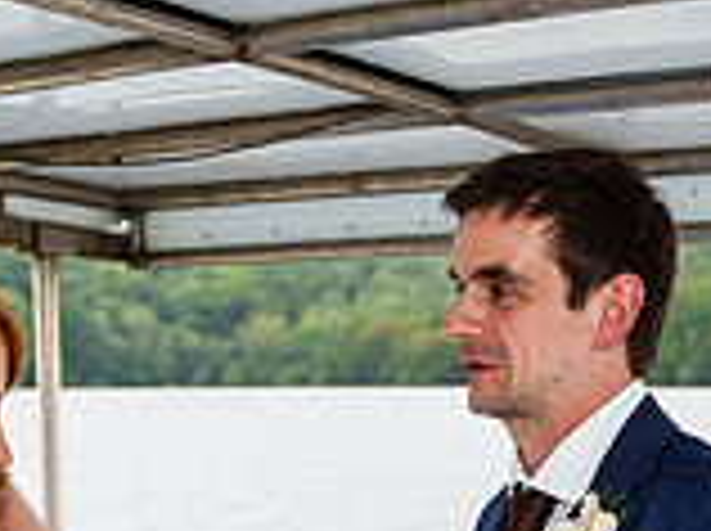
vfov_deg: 13.3
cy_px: 762
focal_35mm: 106
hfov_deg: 18.5
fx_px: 2174
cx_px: 223
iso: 250
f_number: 2.8
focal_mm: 28
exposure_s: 1/250
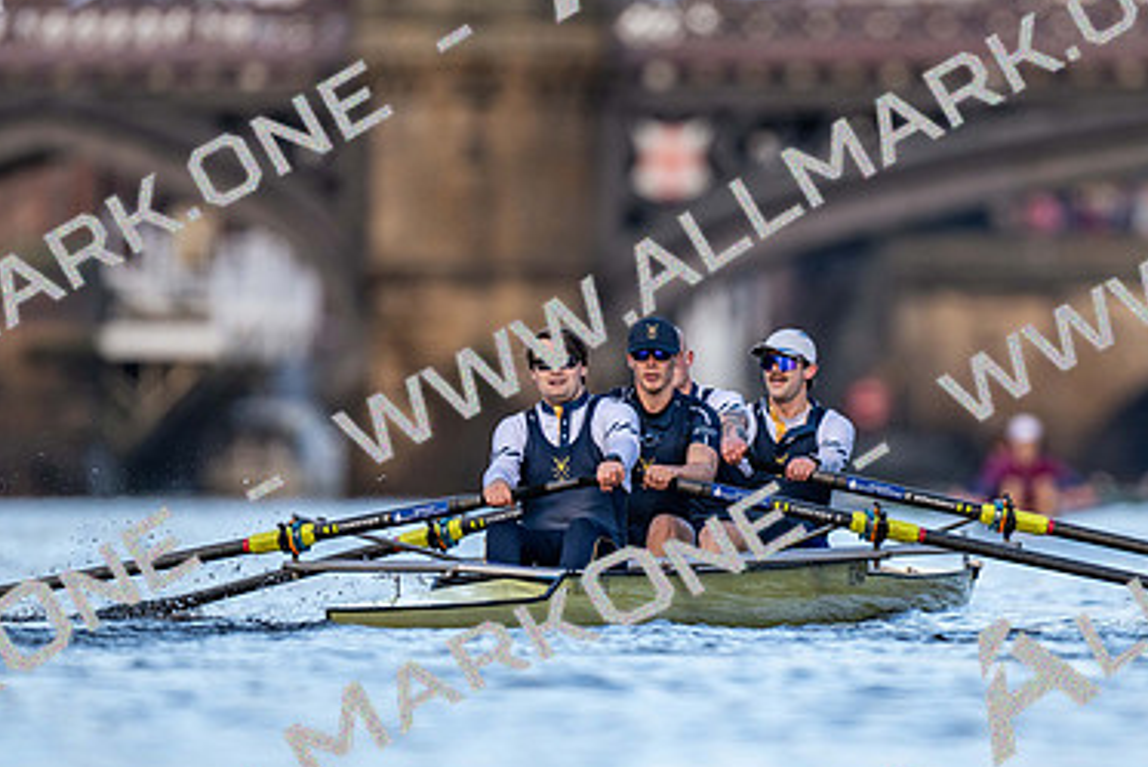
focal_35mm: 932
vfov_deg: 1.5
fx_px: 29730
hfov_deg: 2.2
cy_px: 473
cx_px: 714
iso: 1000
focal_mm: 600
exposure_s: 1/2500
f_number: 4
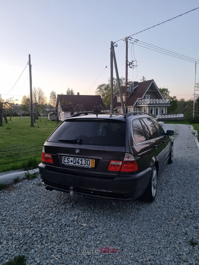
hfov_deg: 53.1
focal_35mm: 26
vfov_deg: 67.3
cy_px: 132
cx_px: 100
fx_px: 199
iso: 200
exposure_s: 1/100
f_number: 1.8
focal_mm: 5.4
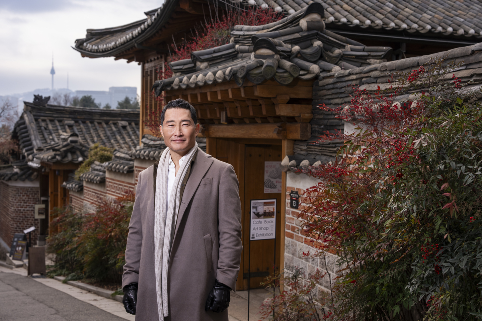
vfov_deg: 26.5
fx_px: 683
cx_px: 241
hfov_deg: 38.9
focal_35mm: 51
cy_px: 160
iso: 200
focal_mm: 51
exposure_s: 1/400
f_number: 5.6
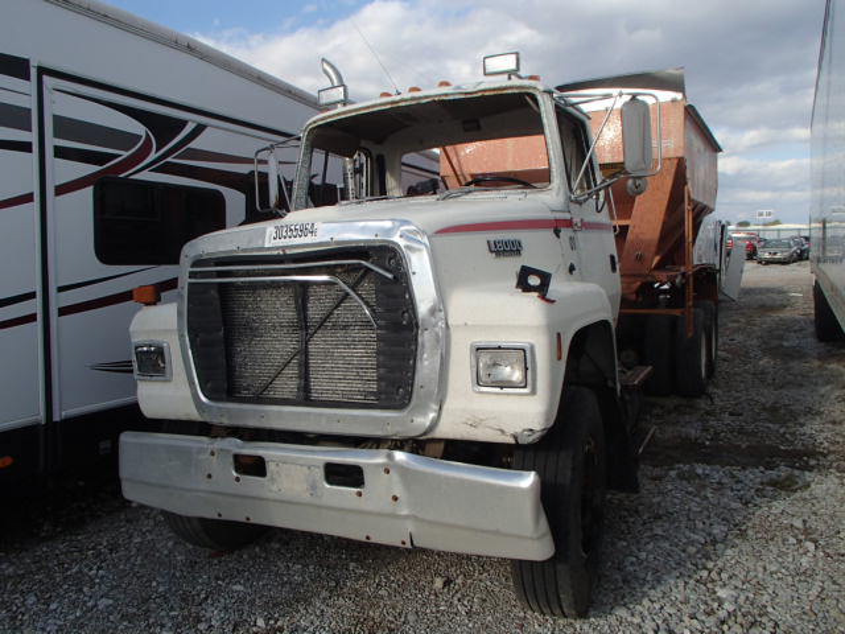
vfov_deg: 49.7
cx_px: 422
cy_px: 317
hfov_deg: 63.4
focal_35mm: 28
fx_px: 683
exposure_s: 1/640
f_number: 3.9
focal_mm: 5
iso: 100
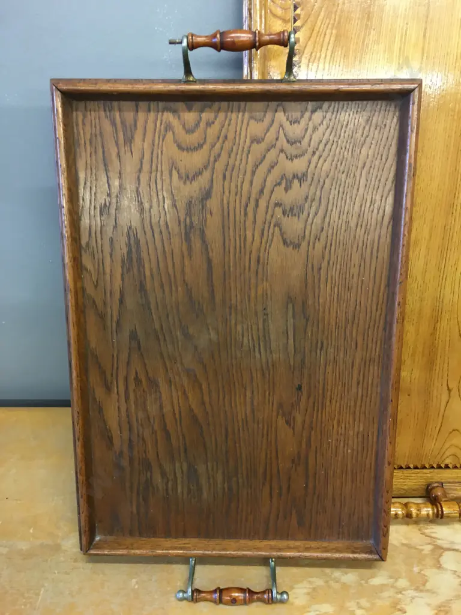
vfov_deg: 61.7
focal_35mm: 29
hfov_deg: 48.2
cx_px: 230
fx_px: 515
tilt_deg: -34.2
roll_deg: -0.8
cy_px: 308
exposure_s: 1/17
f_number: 2.2
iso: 100
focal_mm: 4.15
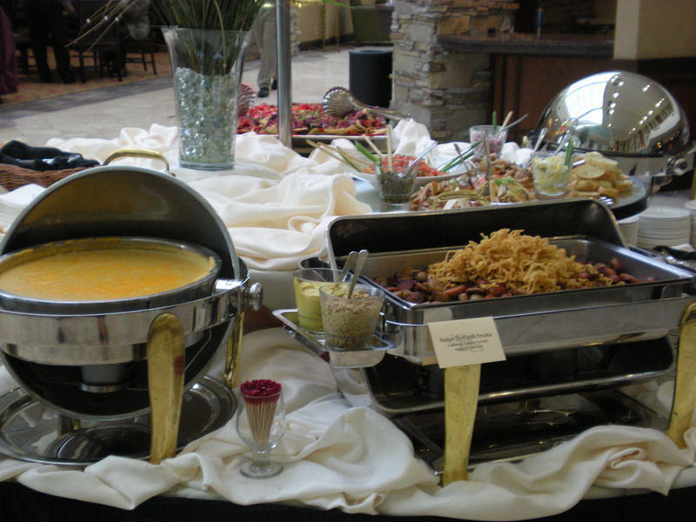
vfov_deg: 26.1
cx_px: 348
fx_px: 1126
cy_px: 261
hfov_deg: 34.3
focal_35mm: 56
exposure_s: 1/60
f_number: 3.9
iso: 200
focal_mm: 9.3
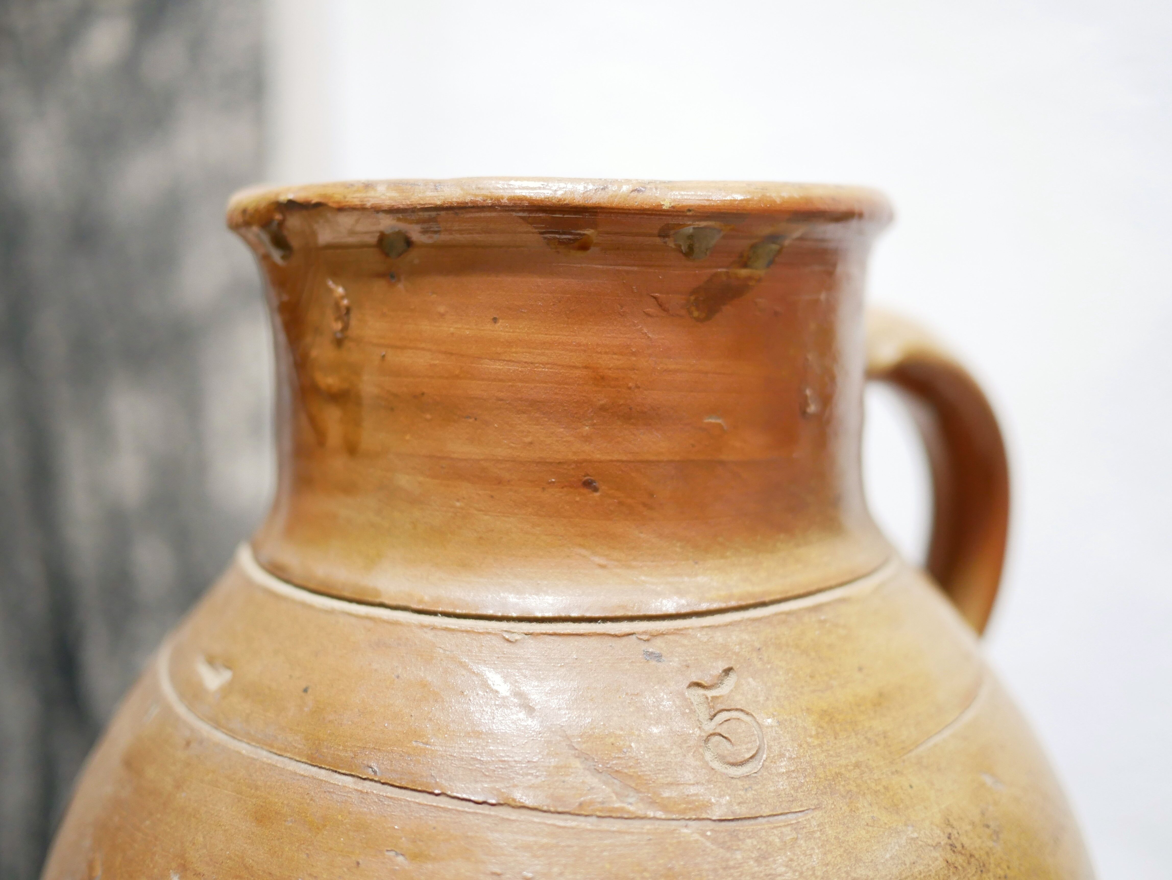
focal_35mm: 40
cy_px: 440
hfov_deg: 46.8
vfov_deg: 36.0
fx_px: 1355
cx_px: 586
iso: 800
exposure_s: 1/60
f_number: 1.7
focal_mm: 20
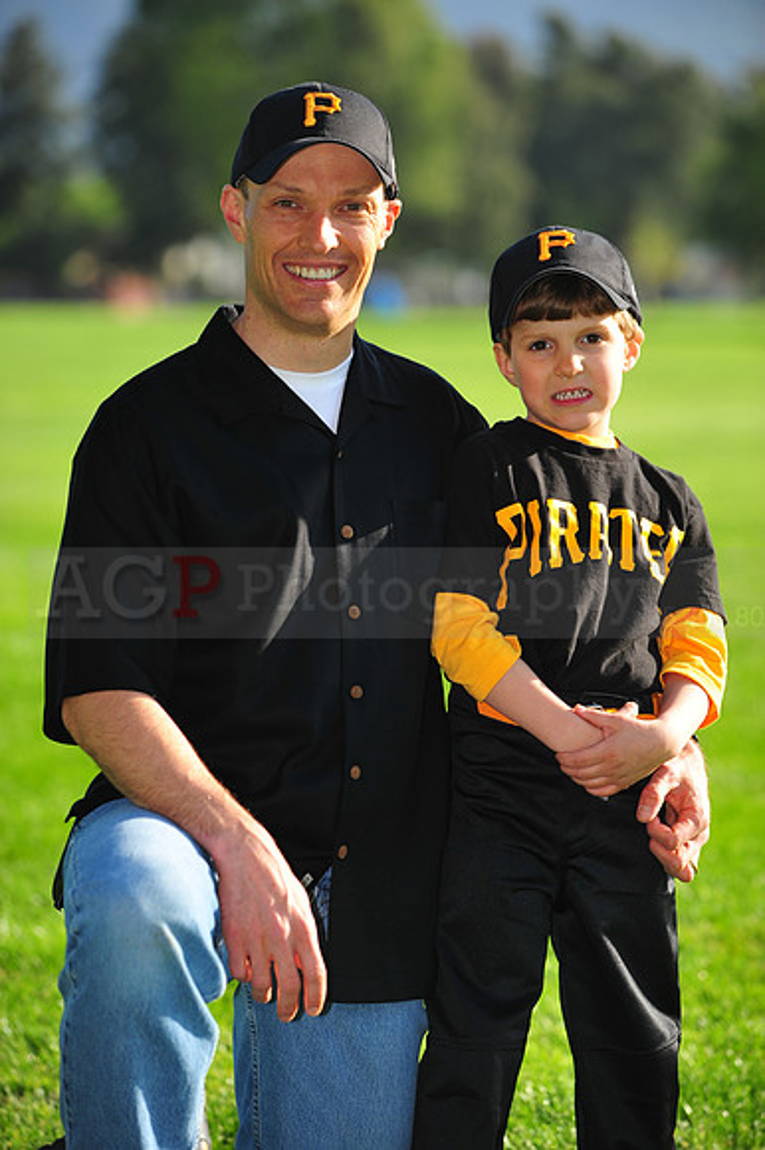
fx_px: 5265
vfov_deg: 12.5
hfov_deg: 8.3
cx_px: 382
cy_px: 575
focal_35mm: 165
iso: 200
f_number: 4
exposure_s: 1/1000
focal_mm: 165
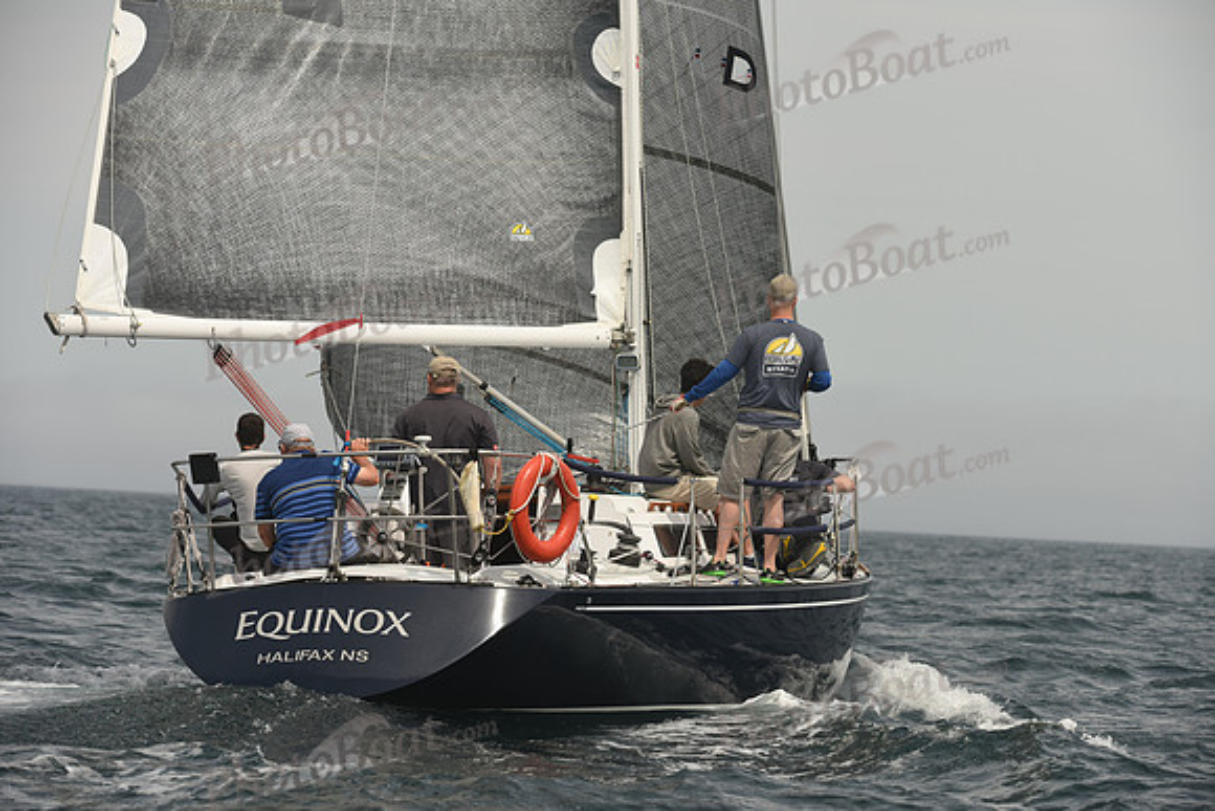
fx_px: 6751
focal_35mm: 200
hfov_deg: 10.3
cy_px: 406
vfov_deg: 6.9
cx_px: 608
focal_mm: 200
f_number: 6.3
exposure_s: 1/1000
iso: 250
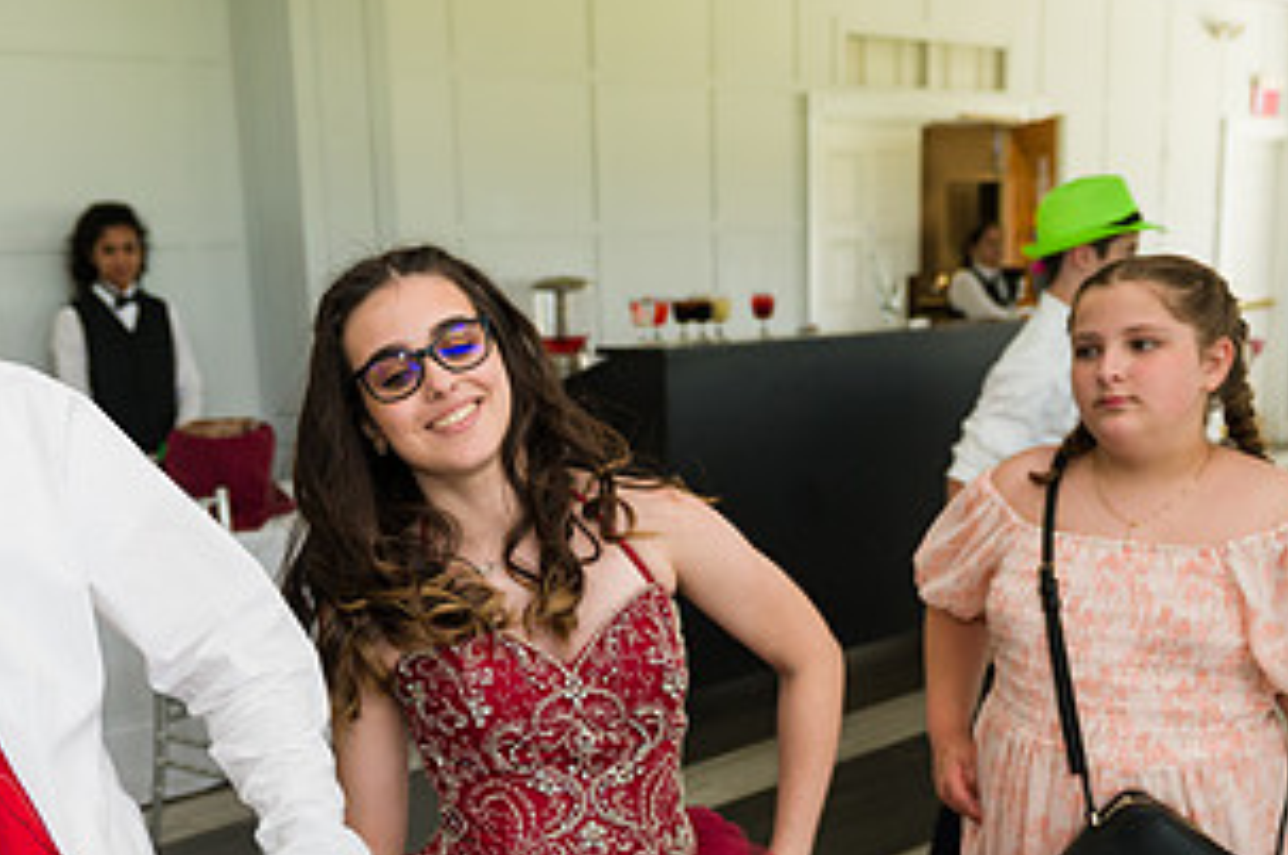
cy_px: 634
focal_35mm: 46
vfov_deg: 28.7
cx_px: 544
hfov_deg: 42.7
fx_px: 1643
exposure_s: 1/200
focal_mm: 24
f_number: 3.2
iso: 400
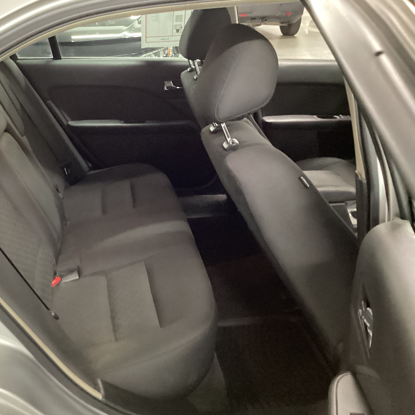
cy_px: 206
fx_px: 502
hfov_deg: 44.6
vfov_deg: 44.9
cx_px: 156
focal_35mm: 37
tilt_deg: -26.2
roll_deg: +0.6
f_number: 2.4
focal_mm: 3.3
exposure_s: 1/20
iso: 640
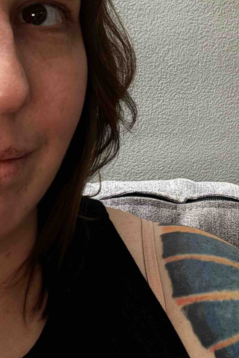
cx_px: 74
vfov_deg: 32.9
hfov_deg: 22.5
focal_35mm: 60
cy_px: 101
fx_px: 597
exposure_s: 1/15
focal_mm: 2.69
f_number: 1.9
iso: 1250
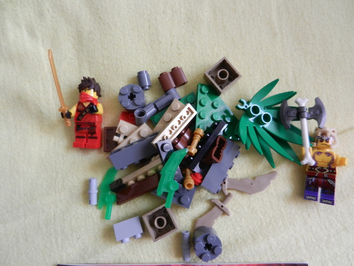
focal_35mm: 25
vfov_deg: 54.9
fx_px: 256
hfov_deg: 69.4
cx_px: 177
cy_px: 133
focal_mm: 4.5
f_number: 3.5
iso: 400
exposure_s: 1/25
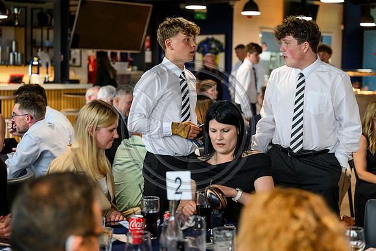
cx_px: 188
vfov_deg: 19.5
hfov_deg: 28.8
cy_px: 126
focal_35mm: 70
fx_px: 731
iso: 4000
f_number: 3.2
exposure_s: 1/320
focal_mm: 70
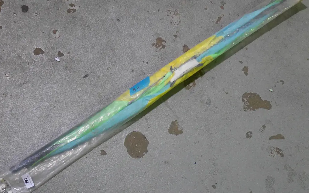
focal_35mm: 47
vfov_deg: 27.4
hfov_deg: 42.7
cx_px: 154
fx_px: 396
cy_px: 79
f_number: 4.9
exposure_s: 1/80
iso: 3200
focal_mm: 22
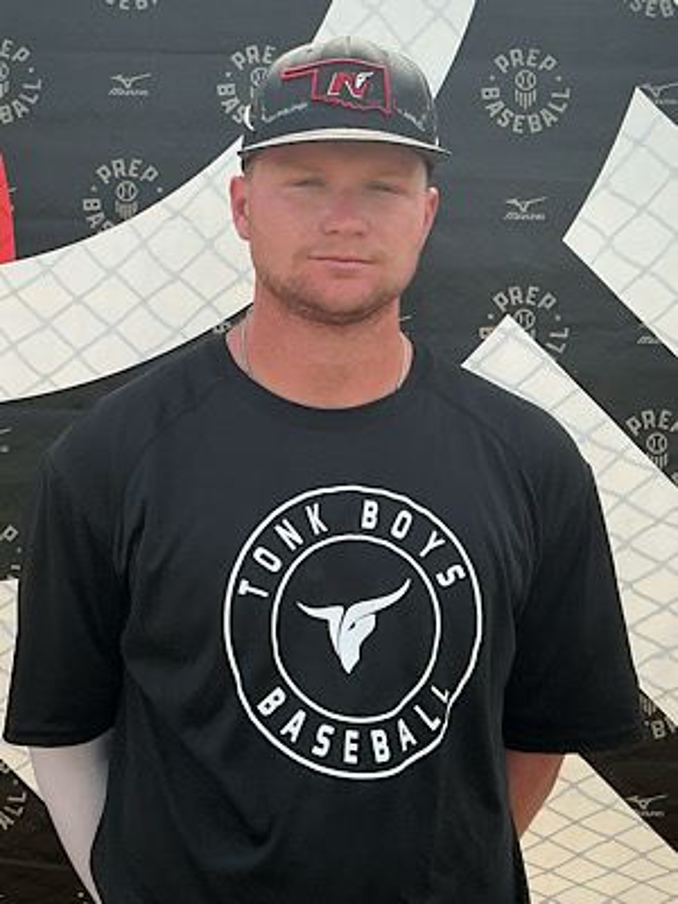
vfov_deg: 61.7
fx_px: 757
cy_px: 452
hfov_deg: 48.2
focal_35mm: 29
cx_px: 339
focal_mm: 3
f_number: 1.8
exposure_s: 1/1279
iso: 25
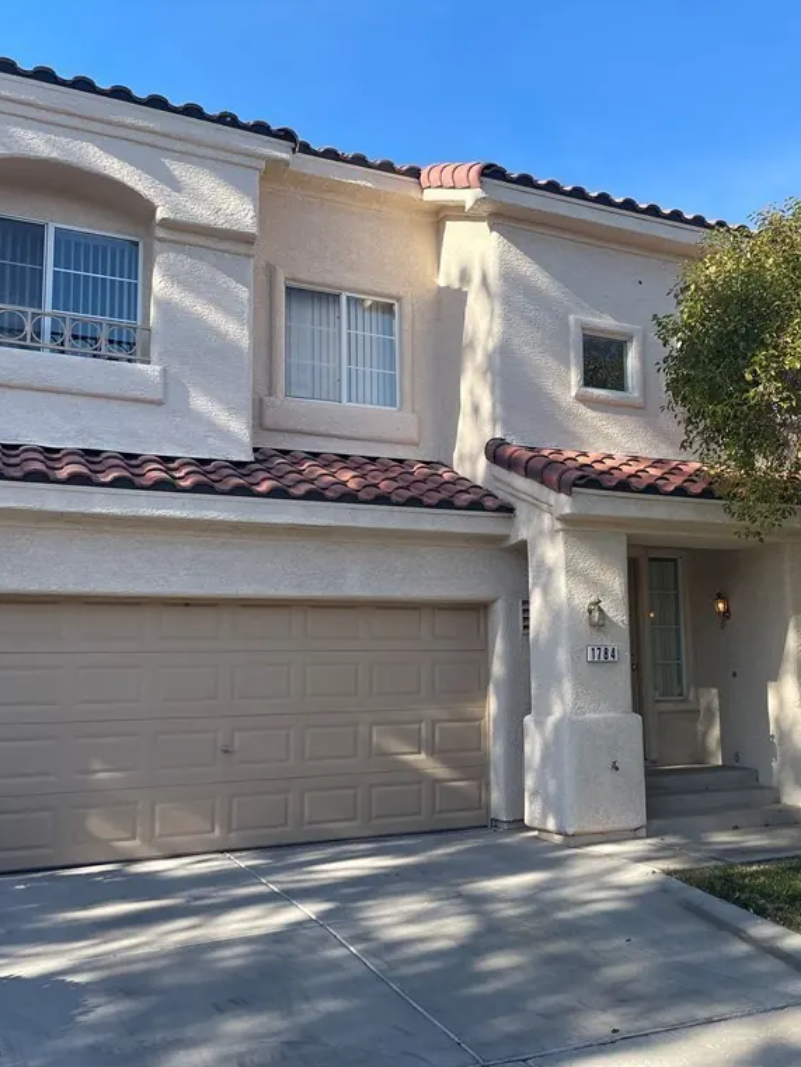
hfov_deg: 40.0
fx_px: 1080
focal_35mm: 35
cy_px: 533
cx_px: 564
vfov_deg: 52.6
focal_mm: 4.2
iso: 32
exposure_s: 1/1159
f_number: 1.6
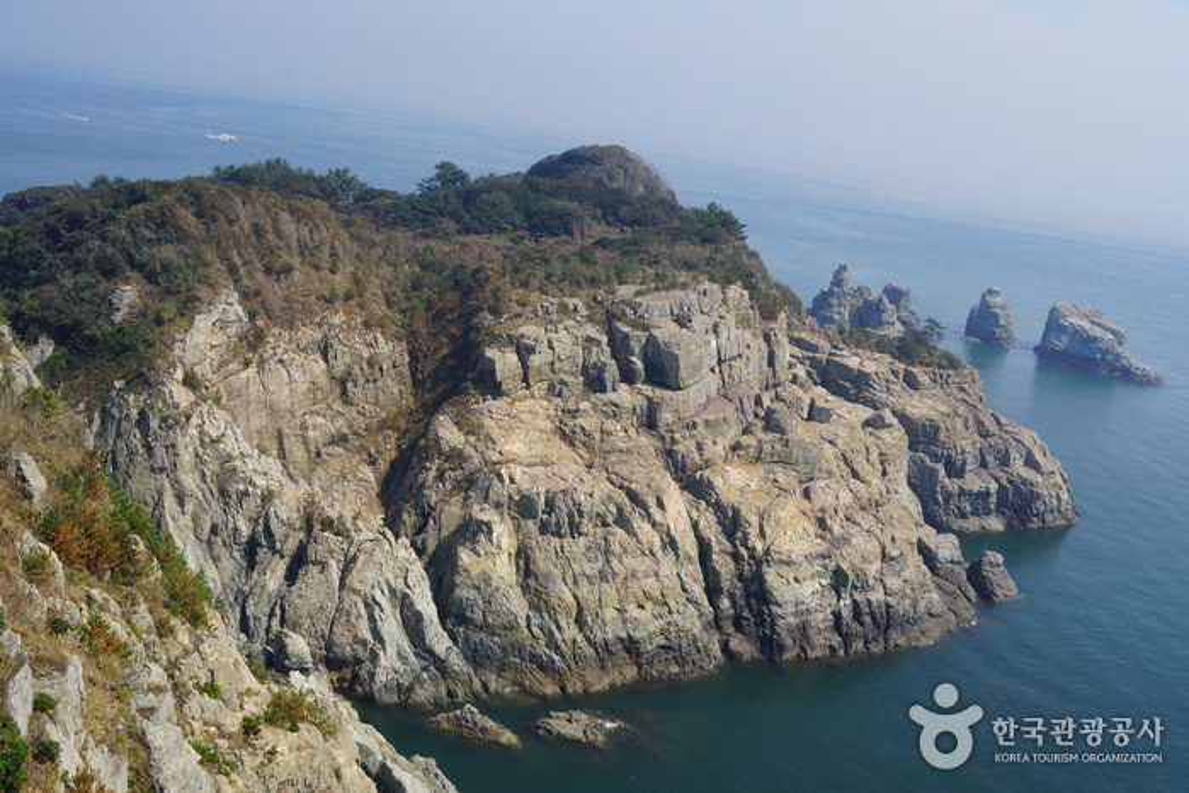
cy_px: 396
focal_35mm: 36
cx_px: 594
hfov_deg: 53.1
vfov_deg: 36.9
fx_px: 1189
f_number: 13
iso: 100
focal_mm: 24
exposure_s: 1/160
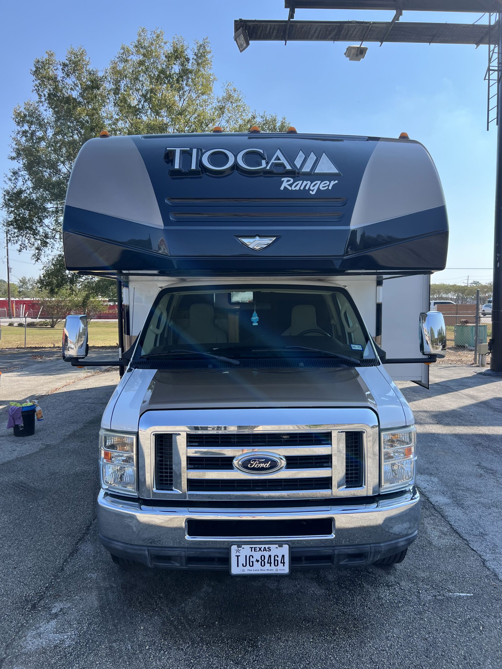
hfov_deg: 53.1
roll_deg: +0.3
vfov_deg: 67.3
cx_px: 251
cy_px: 334
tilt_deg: -2.0
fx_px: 503
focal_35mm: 26
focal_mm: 5.7
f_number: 1.5
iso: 50
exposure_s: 1/1553
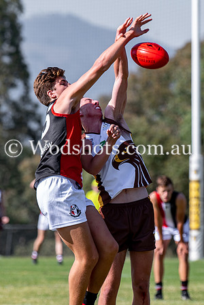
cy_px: 160
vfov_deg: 3.7
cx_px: 106
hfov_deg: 2.5
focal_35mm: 553
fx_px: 4703
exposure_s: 1/1000
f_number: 3.5
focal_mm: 165
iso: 100
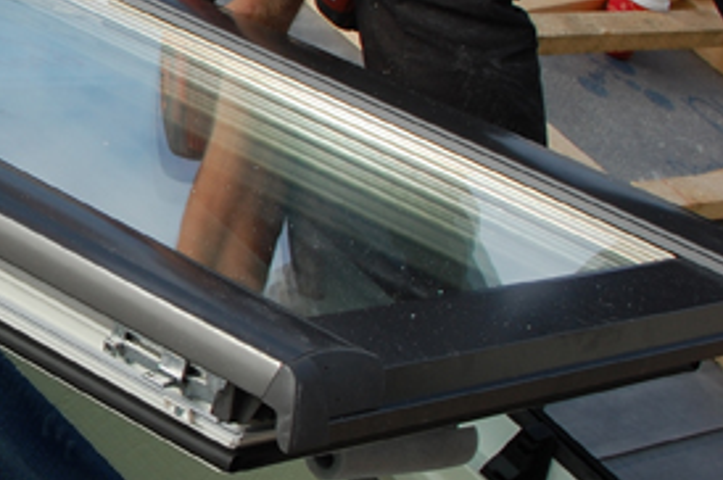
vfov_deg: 9.9
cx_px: -161
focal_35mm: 138
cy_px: 187
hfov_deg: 14.4
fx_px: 2775
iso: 200
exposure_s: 1/320
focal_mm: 35
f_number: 9
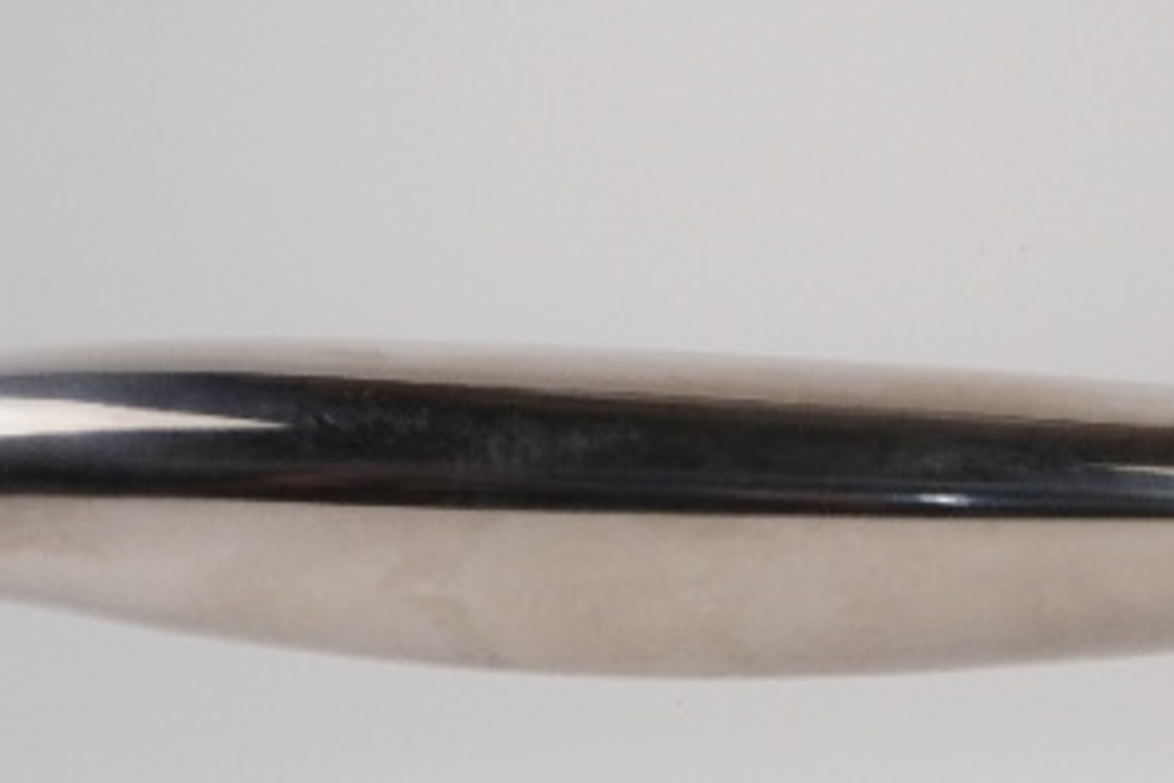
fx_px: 5870
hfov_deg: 10.2
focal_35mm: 180
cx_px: 2625
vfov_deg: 7.6
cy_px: 356
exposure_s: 1/40
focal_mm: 22
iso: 250
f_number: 13
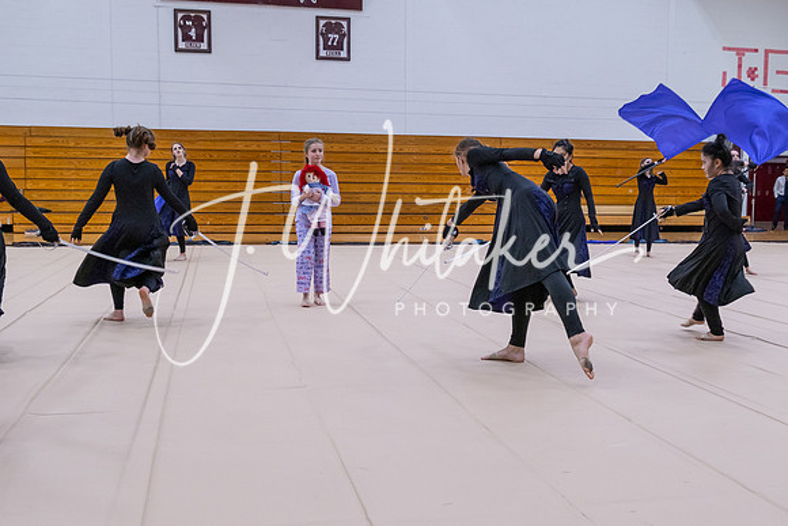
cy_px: 293
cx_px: 447
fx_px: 896
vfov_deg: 32.7
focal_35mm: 41
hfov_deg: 47.4
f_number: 4
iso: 400
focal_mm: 18
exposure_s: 1/180
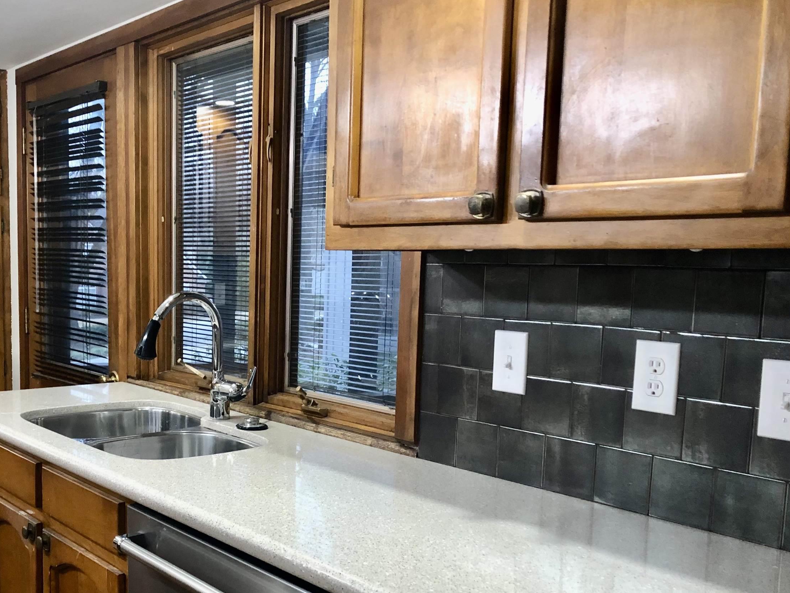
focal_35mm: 39
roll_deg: +0.0
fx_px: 890
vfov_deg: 36.7
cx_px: 256
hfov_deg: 47.0
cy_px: 361
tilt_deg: -7.6
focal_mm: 4
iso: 100
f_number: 1.8
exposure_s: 1/15
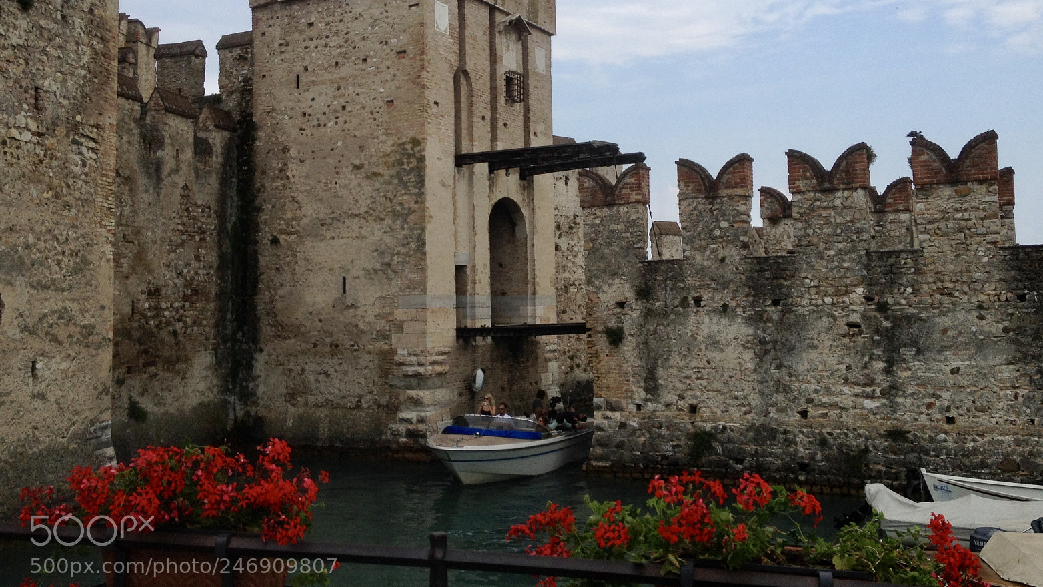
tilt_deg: +4.2
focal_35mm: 39
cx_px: 522
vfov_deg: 30.3
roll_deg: +1.2
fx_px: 1079
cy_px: 218
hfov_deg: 51.6
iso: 50
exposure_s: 1/2208
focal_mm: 4.28
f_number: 2.4
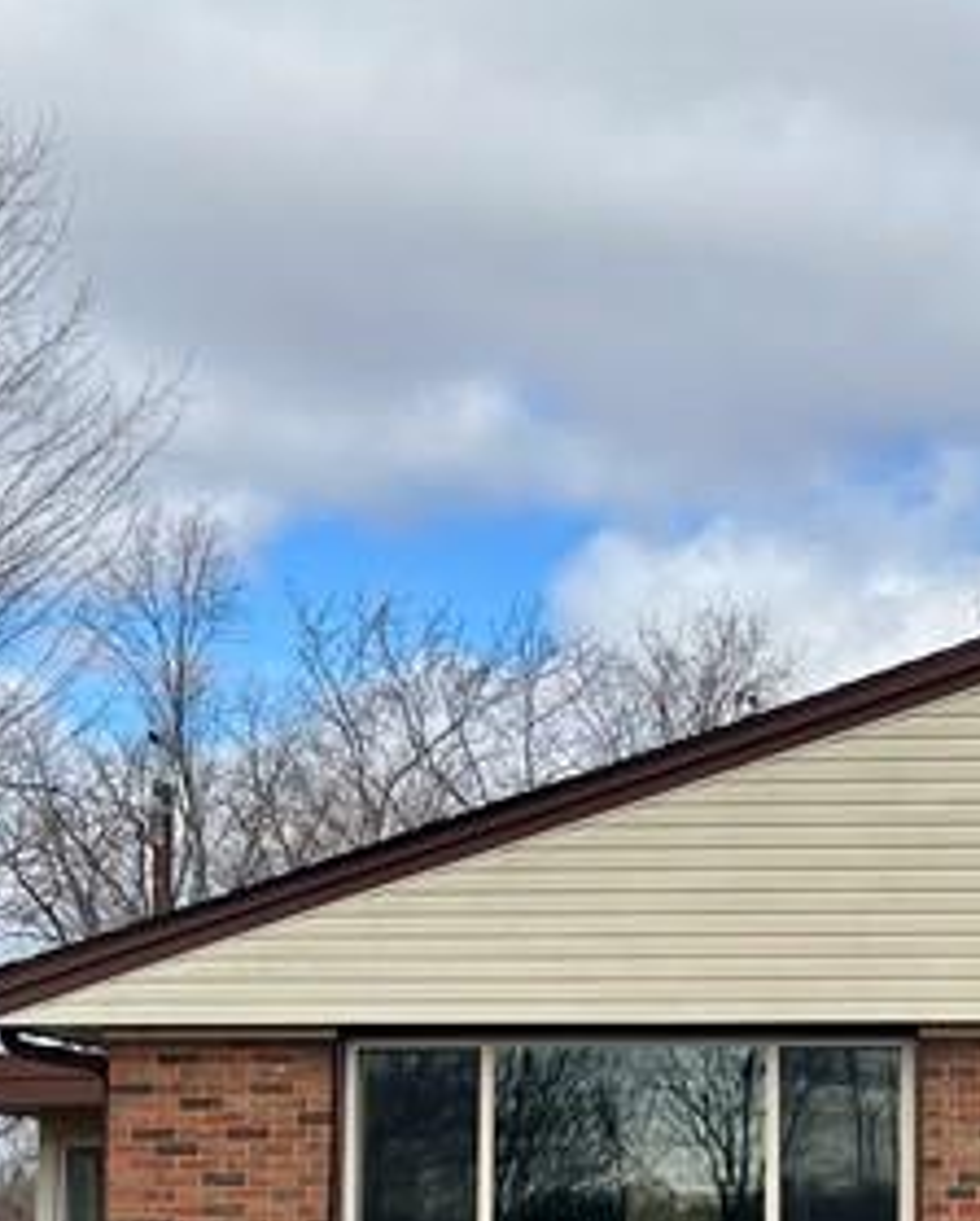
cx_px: 949
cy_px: 976
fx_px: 3364
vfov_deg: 20.3
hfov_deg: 16.3
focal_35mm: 93
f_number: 1.5
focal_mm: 5.7
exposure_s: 1/4274
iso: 50
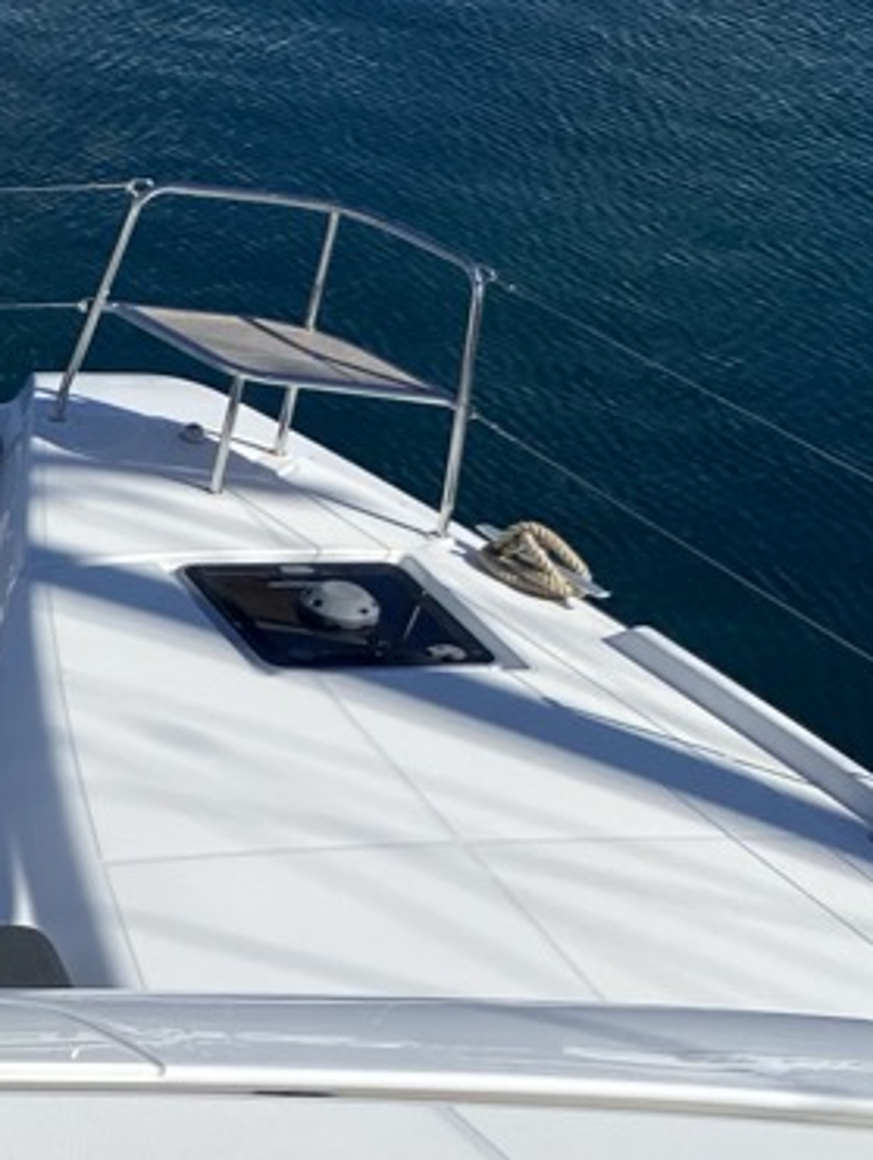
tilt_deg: -35.1
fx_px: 2820
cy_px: 1016
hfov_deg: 15.3
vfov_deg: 22.8
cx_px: -688
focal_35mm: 84
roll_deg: -3.8
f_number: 1.8
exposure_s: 1/9615
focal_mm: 4.25
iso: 32
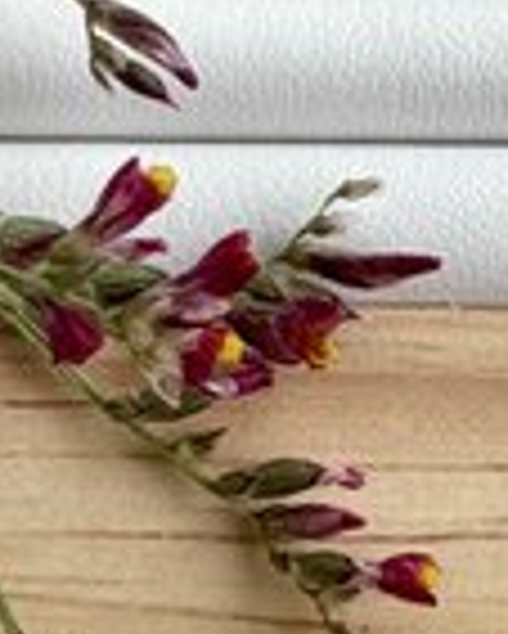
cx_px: 755
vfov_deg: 7.3
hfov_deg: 5.8
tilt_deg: -78.3
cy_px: 126
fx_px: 4994
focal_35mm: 266
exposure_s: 1/256
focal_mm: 6.76
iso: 64
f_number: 1.78
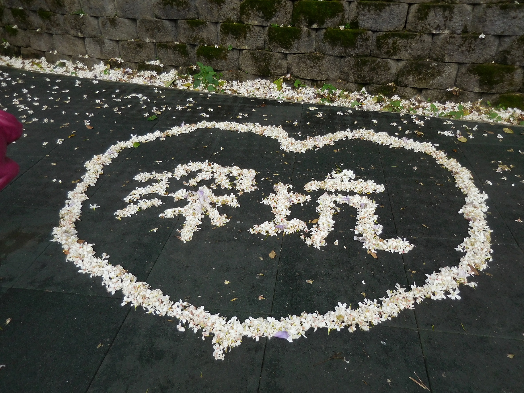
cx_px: 262
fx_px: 378
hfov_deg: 69.4
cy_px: 196
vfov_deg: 54.9
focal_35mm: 25
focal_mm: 4.5
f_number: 3.3
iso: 125
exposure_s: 1/400
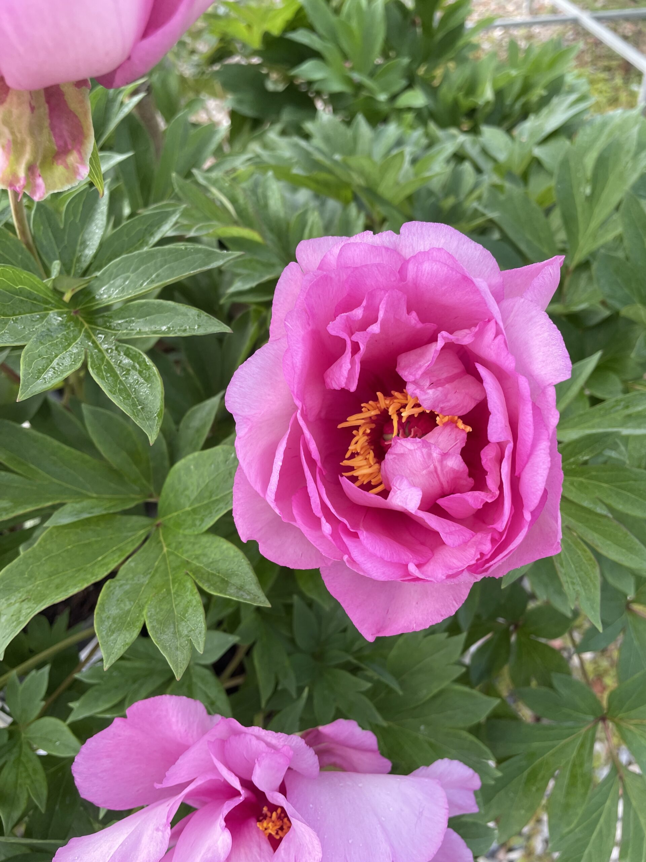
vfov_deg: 67.3
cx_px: 323
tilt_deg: -47.7
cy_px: 431
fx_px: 647
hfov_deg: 53.1
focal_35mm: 26
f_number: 1.6
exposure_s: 1/412
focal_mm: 4.2
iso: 32
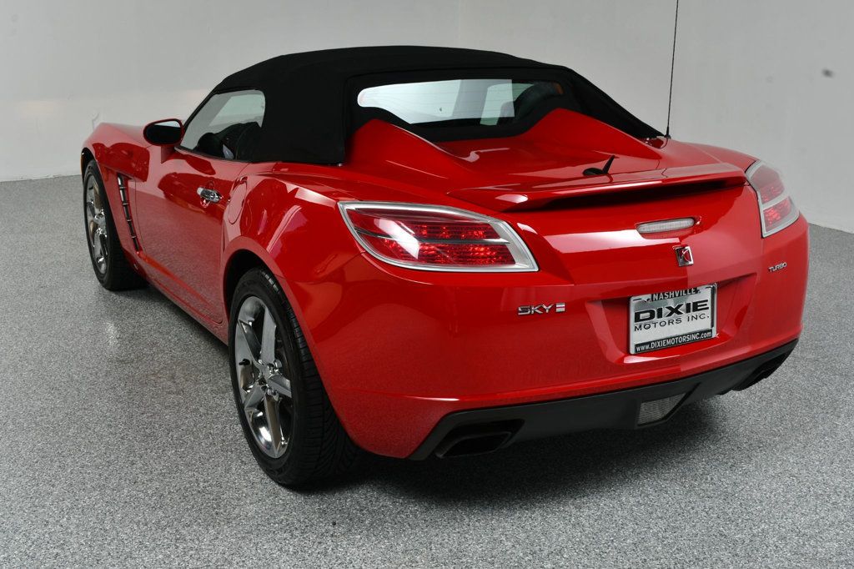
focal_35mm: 40
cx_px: 427
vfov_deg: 33.4
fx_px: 949
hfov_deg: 48.5
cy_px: 284
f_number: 13
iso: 100
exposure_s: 1/160
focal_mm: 27
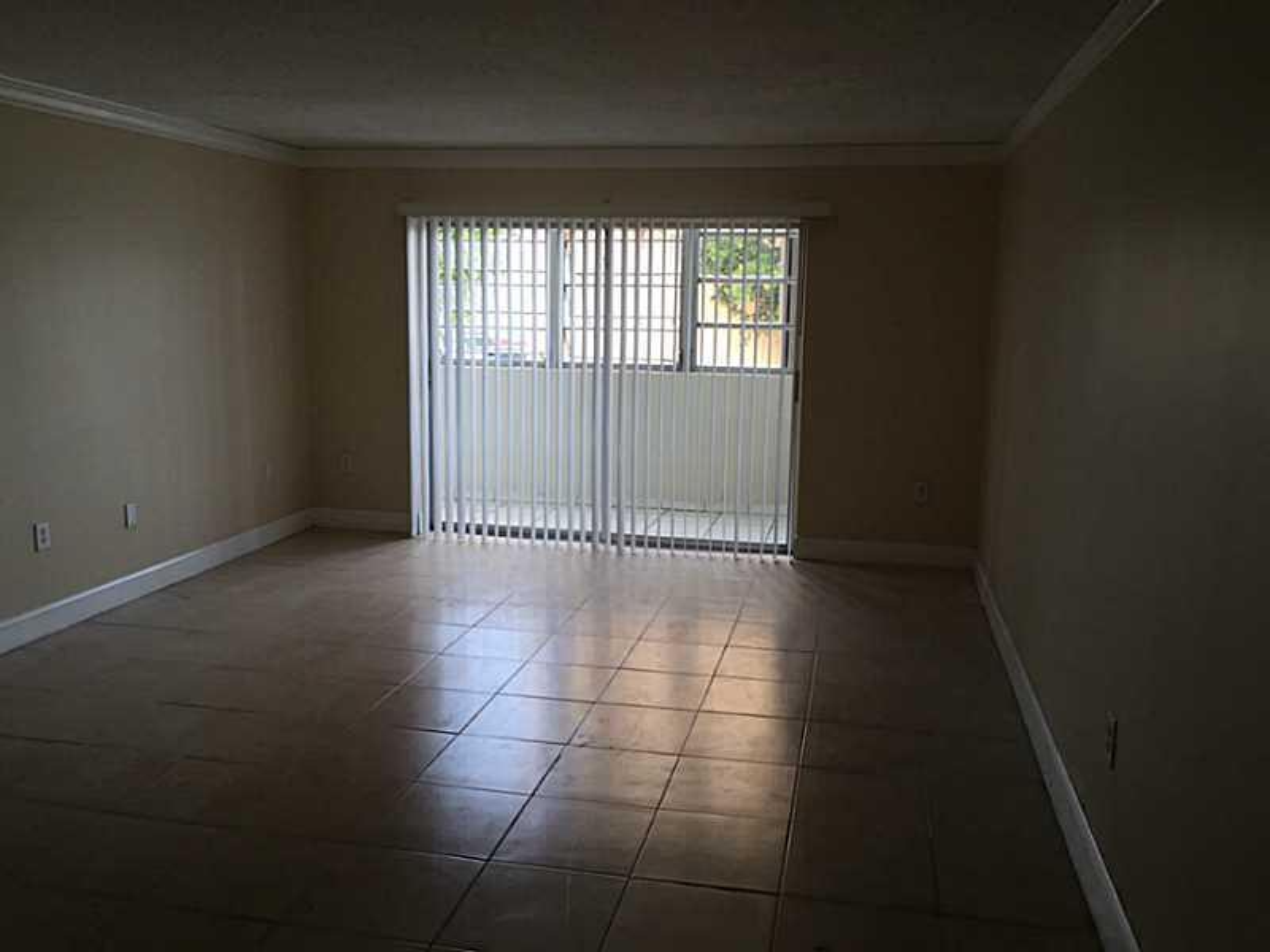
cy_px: 476
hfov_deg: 61.7
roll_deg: -1.6
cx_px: 635
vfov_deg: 48.2
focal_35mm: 29
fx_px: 1064
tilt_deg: -7.4
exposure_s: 1/60
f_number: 2.2
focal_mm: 4.15
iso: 32
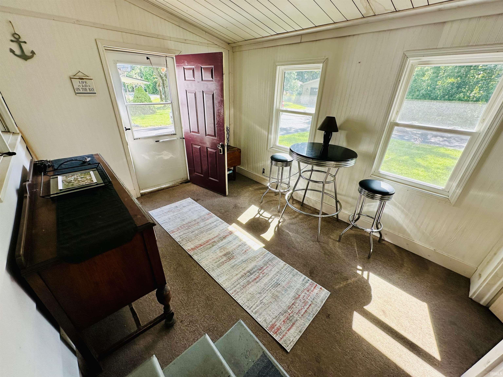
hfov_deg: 102.1
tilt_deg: -26.3
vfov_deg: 85.7
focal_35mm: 14
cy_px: 188
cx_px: 252
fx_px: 203
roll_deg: -1.9
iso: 100
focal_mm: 2.22
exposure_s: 1/99
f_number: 2.2
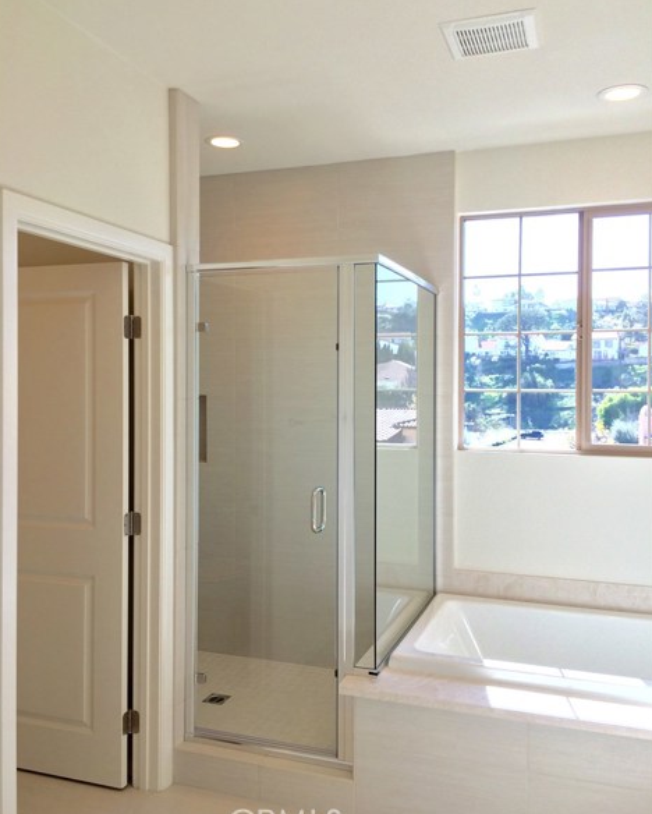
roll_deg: +0.4
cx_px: 325
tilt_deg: -2.0
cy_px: 396
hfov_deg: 47.2
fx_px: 747
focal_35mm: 31
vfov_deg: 57.1
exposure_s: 1/131
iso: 32
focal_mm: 4.15
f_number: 2.2
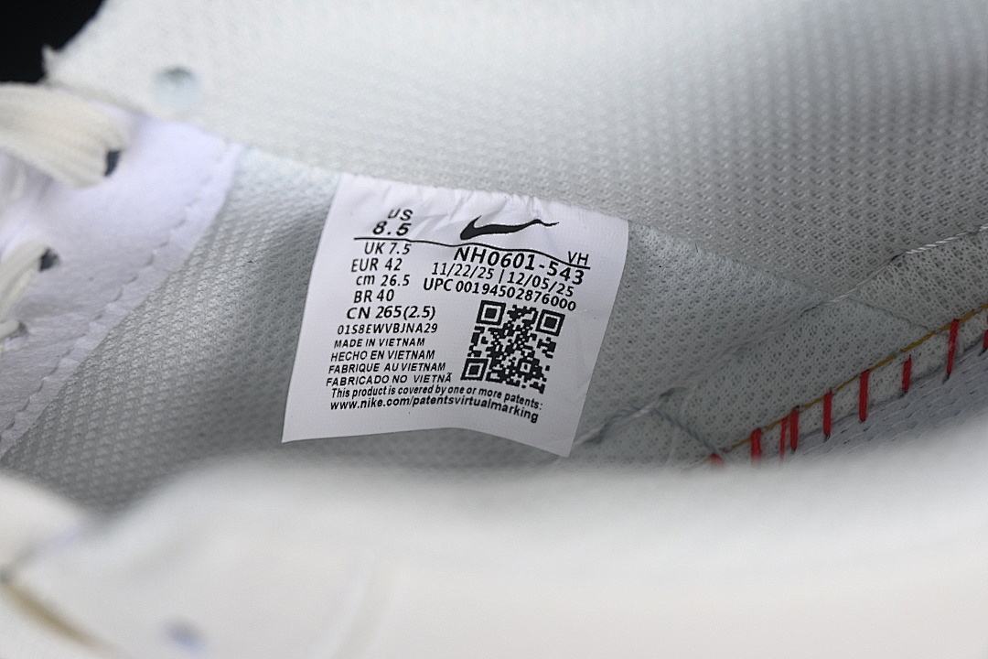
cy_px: 330
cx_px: 494
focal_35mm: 75
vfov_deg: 18.2
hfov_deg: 27.0
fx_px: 2058
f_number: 7.1
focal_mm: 50
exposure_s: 1/80
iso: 160
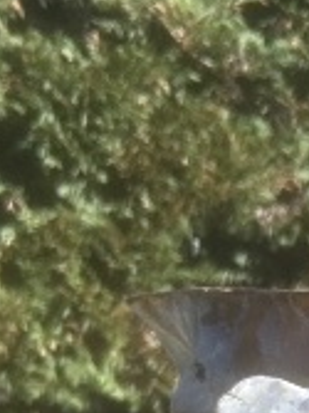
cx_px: 779
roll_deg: +0.2
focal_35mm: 187
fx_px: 2229
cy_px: 1078
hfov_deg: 7.4
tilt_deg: -16.6
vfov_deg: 9.2
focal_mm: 5.7
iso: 50
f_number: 1.5
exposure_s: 1/1901
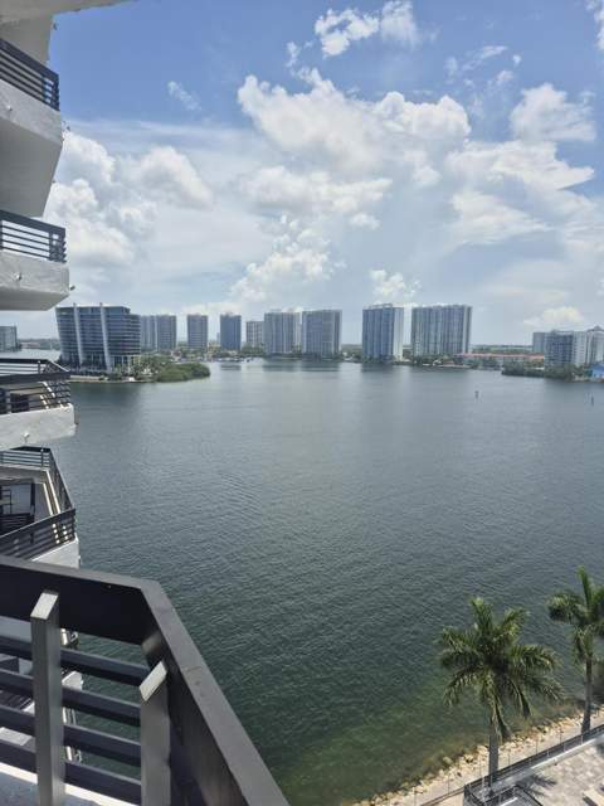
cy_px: 403
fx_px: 535
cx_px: 302
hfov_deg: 58.9
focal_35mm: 23
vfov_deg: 73.9
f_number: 1.8
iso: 25
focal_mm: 5.4
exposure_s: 1/2384
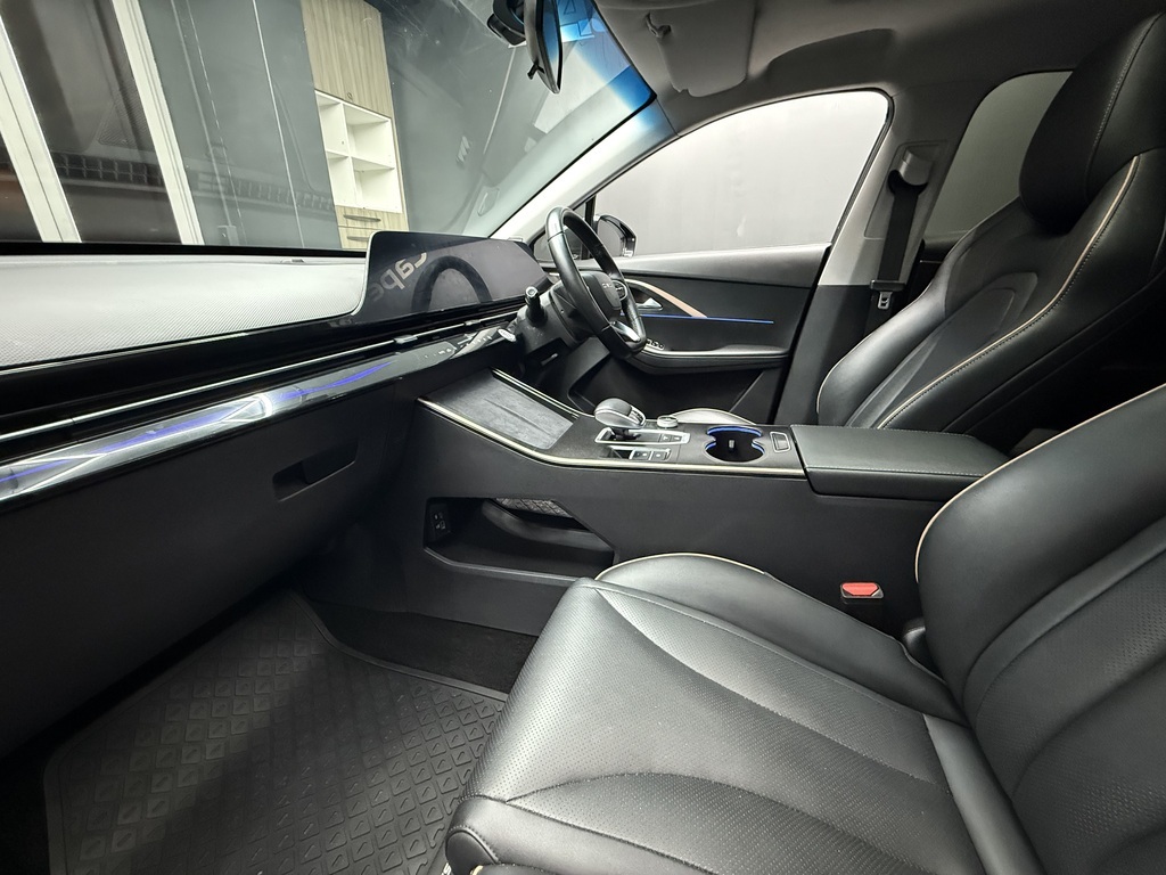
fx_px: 472
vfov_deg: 85.7
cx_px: 583
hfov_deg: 102.1
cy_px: 438
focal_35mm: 14
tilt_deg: -20.0
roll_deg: +0.2
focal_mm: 2.22
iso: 1000
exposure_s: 1/33
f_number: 2.2
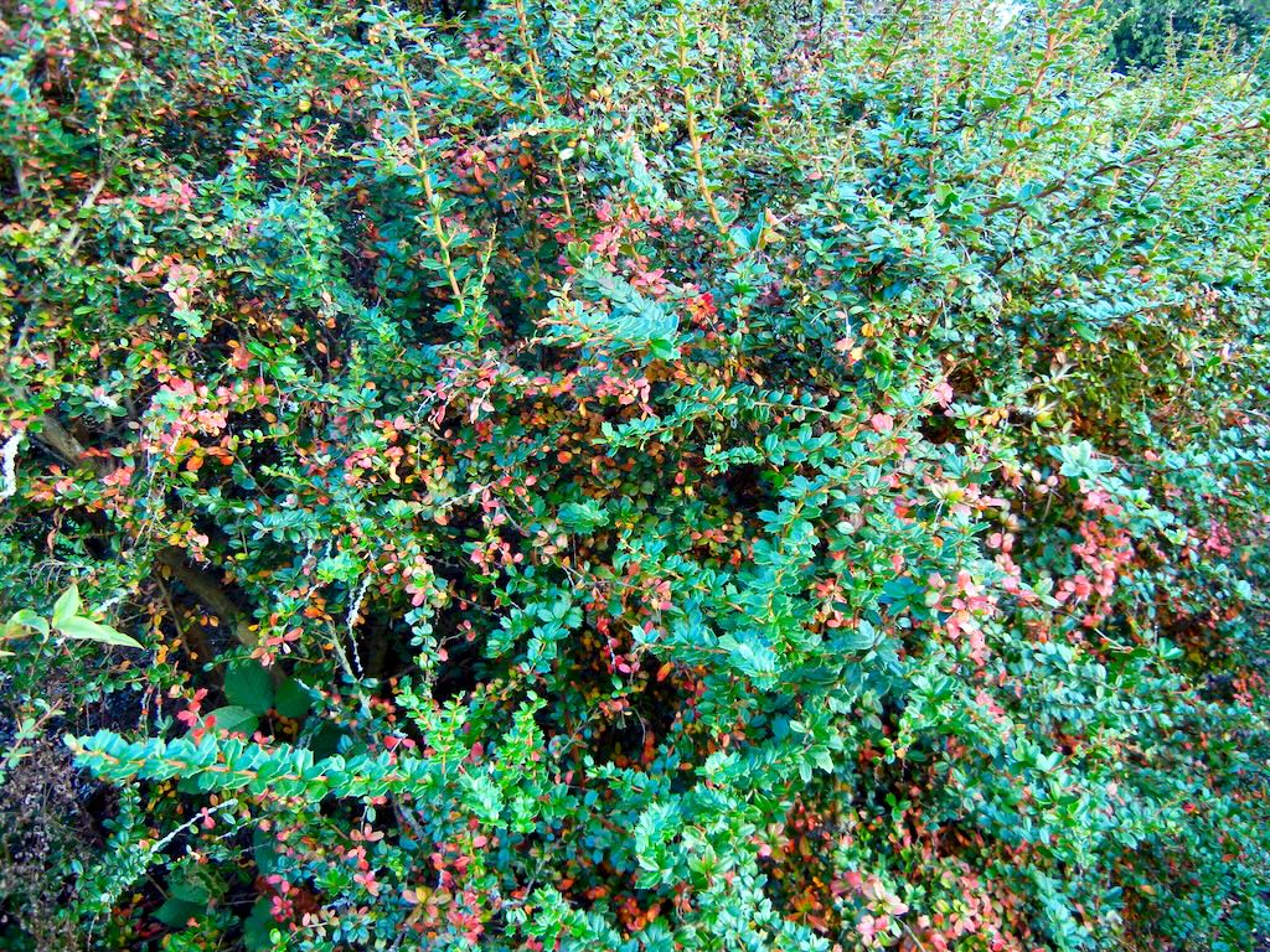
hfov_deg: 60.0
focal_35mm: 30
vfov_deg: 46.8
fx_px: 1101
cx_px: 635
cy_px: 476
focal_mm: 5.4
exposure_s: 1/82.1
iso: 160
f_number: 3.5
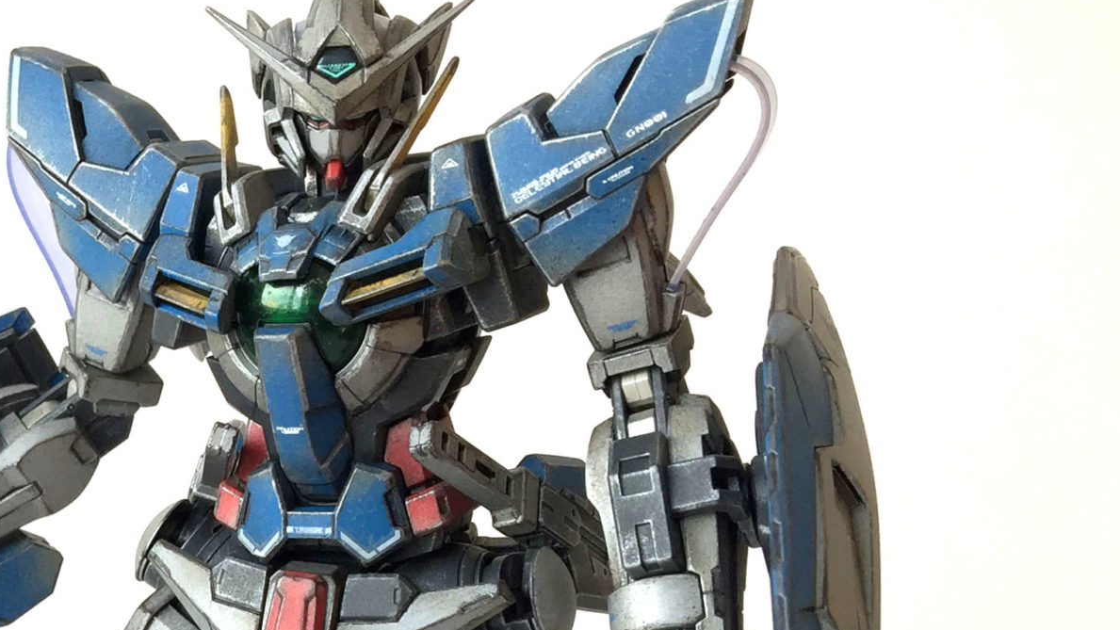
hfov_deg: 28.8
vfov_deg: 16.8
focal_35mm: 68
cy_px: 787
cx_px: -36
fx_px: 2020
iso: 50
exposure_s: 1/120
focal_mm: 4.15
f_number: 2.2
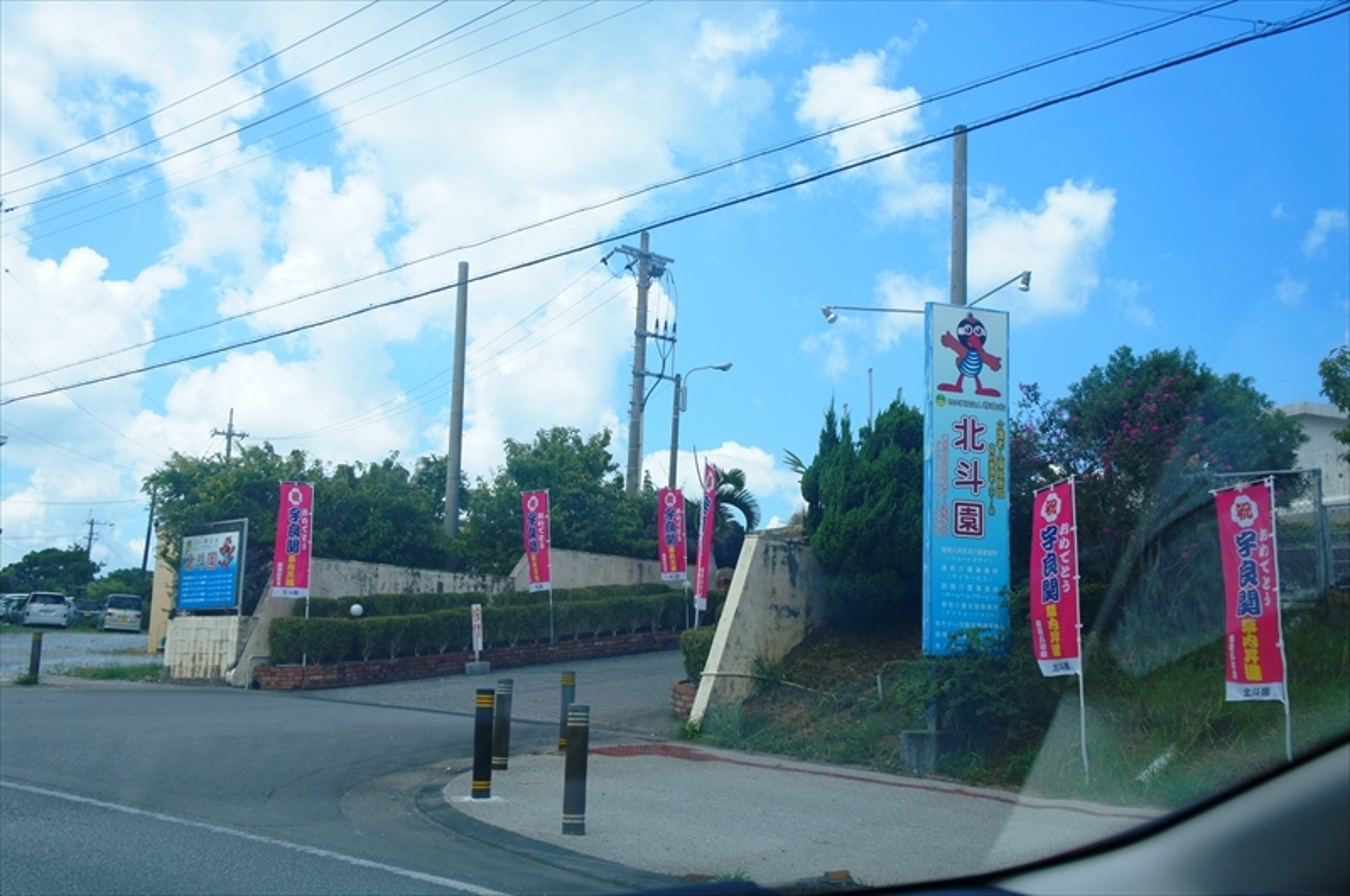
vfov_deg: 35.4
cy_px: 448
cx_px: 675
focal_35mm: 38
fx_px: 1404
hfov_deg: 51.3
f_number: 6.3
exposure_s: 1/320
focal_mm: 25
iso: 200
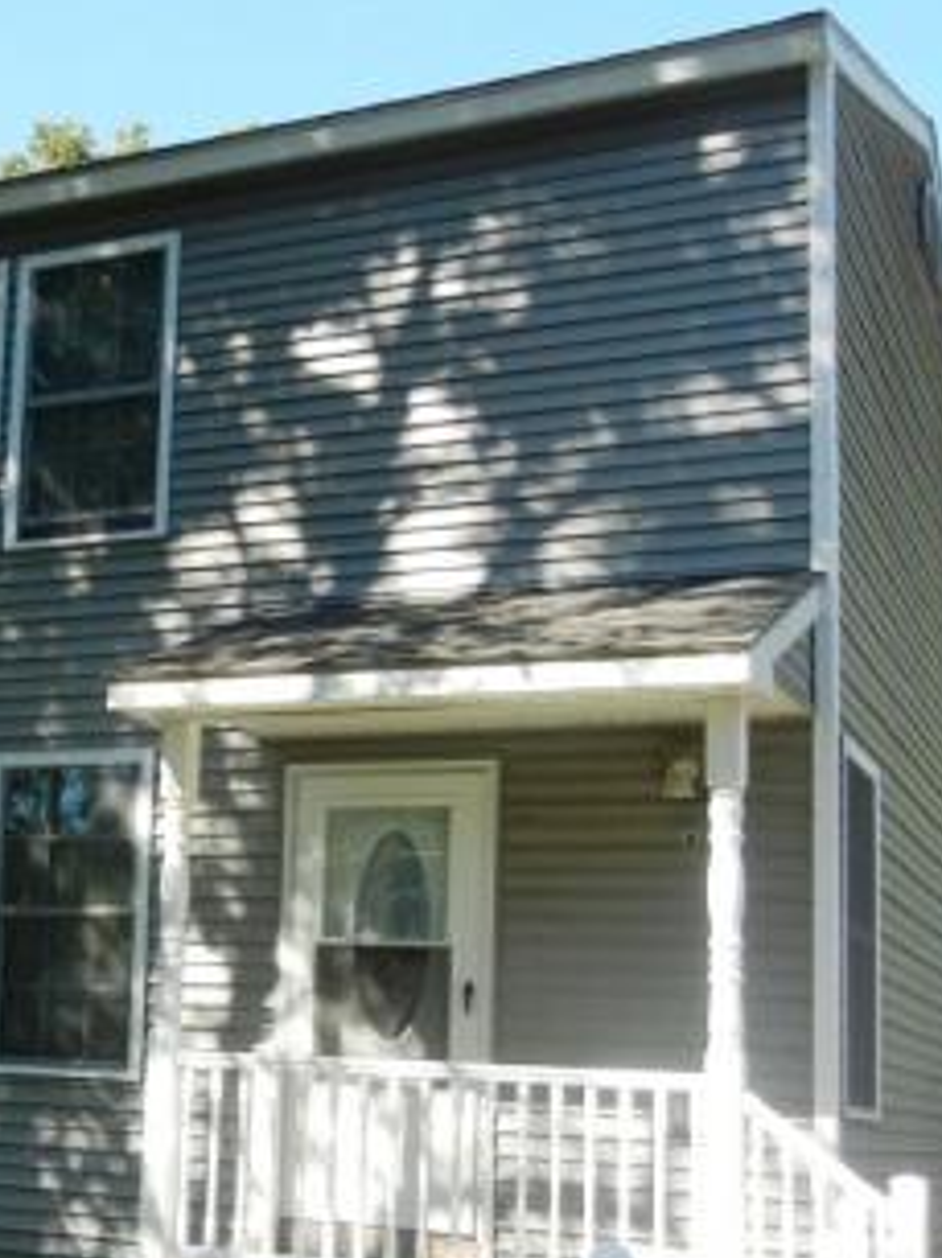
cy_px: 744
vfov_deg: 33.7
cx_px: 58
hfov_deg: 24.7
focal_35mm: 57
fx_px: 2071
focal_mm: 5.4
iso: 160
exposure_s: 1/435
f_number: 3.5
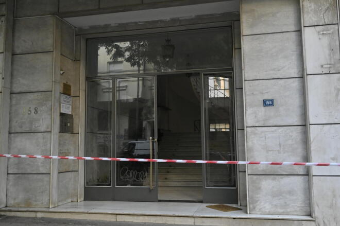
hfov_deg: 53.2
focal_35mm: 36
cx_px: 170
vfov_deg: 36.8
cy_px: 113
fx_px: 340
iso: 6400
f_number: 8
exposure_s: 1/500
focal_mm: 36
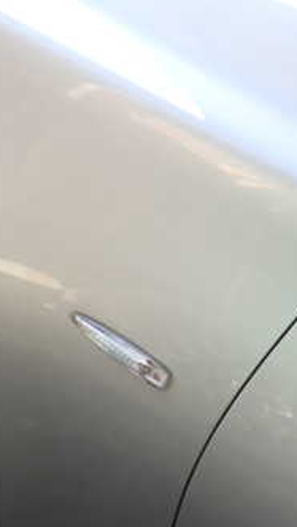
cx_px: 199
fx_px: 825
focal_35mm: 59
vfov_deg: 35.4
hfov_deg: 20.3
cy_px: 254
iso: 100
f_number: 3.2
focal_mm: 5.4
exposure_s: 1/250
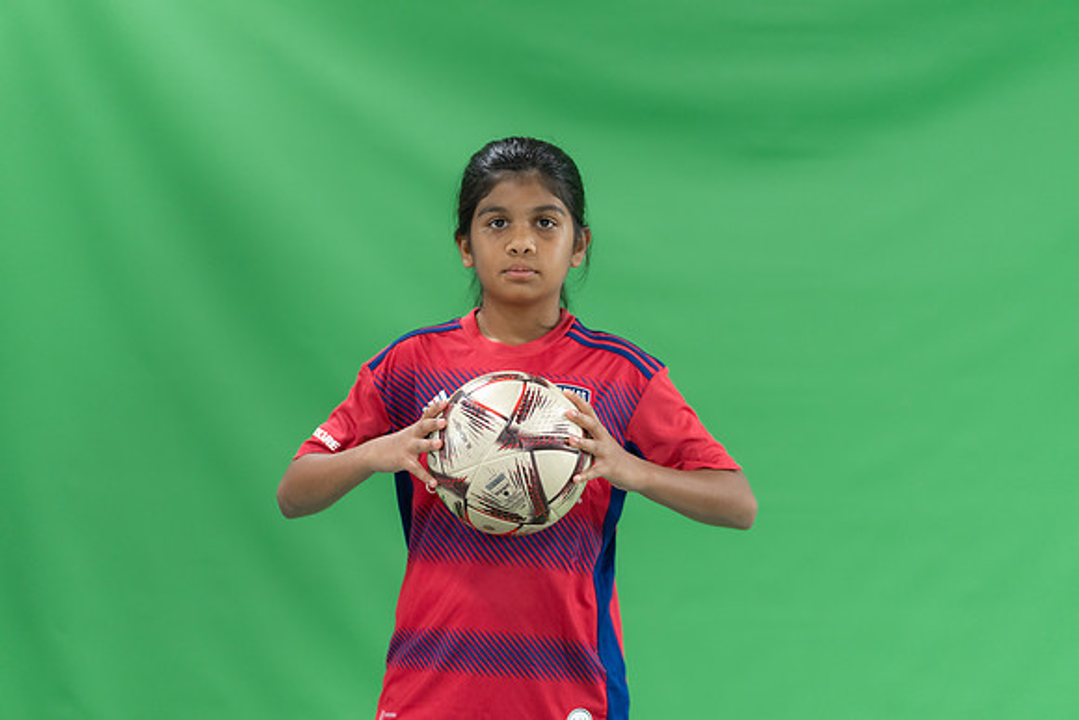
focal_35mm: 147
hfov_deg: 14.0
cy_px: 360
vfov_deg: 9.3
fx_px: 4407
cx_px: 540
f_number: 2.8
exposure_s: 1/250
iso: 1000
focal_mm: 147
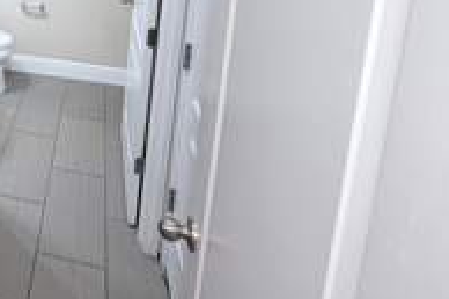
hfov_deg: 43.7
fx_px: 449
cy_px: -53
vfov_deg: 31.3
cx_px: -21
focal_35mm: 36
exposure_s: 1/120
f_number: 2.2
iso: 250
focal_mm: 2.22
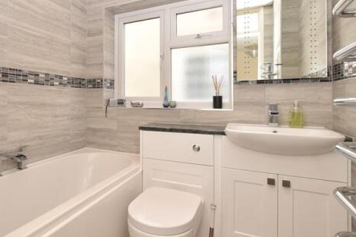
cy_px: 100
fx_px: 208
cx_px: 135
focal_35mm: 21
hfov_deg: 79.9
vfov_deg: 59.1
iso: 400
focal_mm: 10
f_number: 9
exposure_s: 1/80
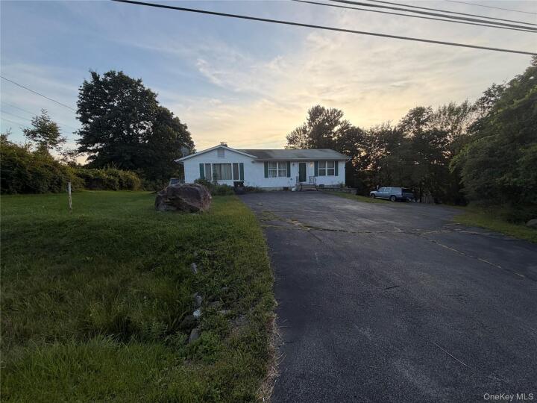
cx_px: 268
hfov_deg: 102.1
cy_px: 202
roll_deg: +1.5
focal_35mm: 14
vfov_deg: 85.7
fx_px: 217
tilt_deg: -5.3
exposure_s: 1/448
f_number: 2.2
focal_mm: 2.22
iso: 64
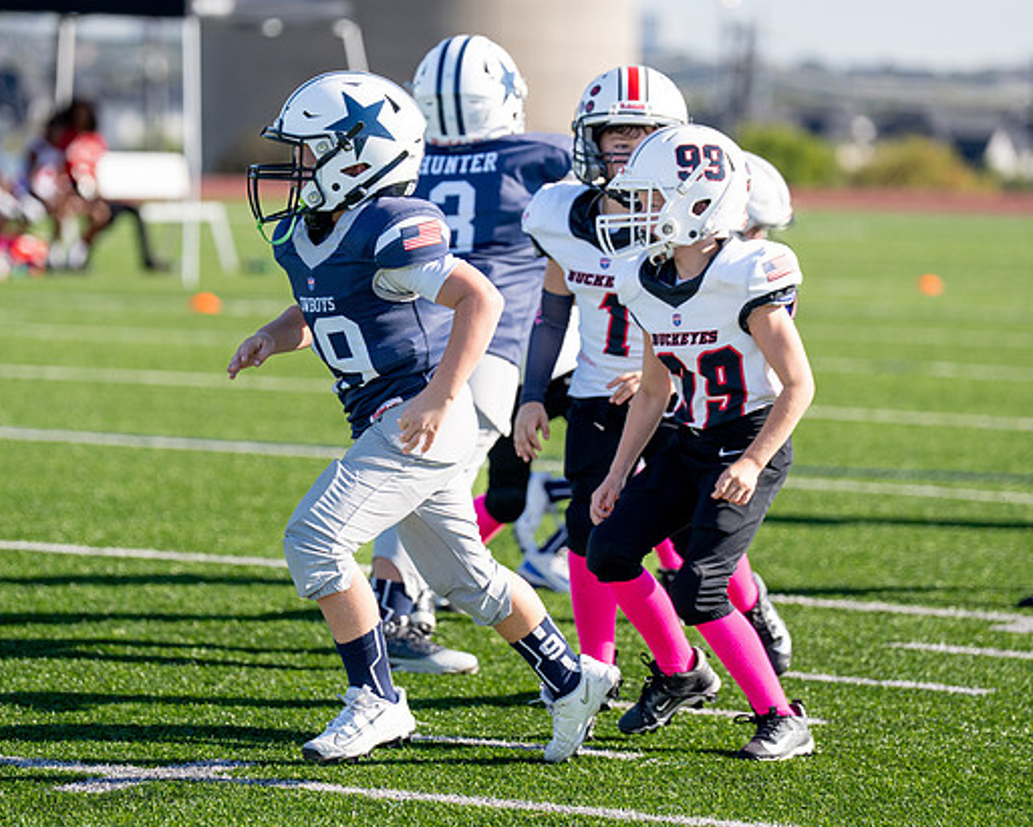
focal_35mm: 197
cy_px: 368
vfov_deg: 7.9
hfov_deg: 9.8
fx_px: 6026
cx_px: 472
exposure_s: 1/3200
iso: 320
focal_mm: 146
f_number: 2.8
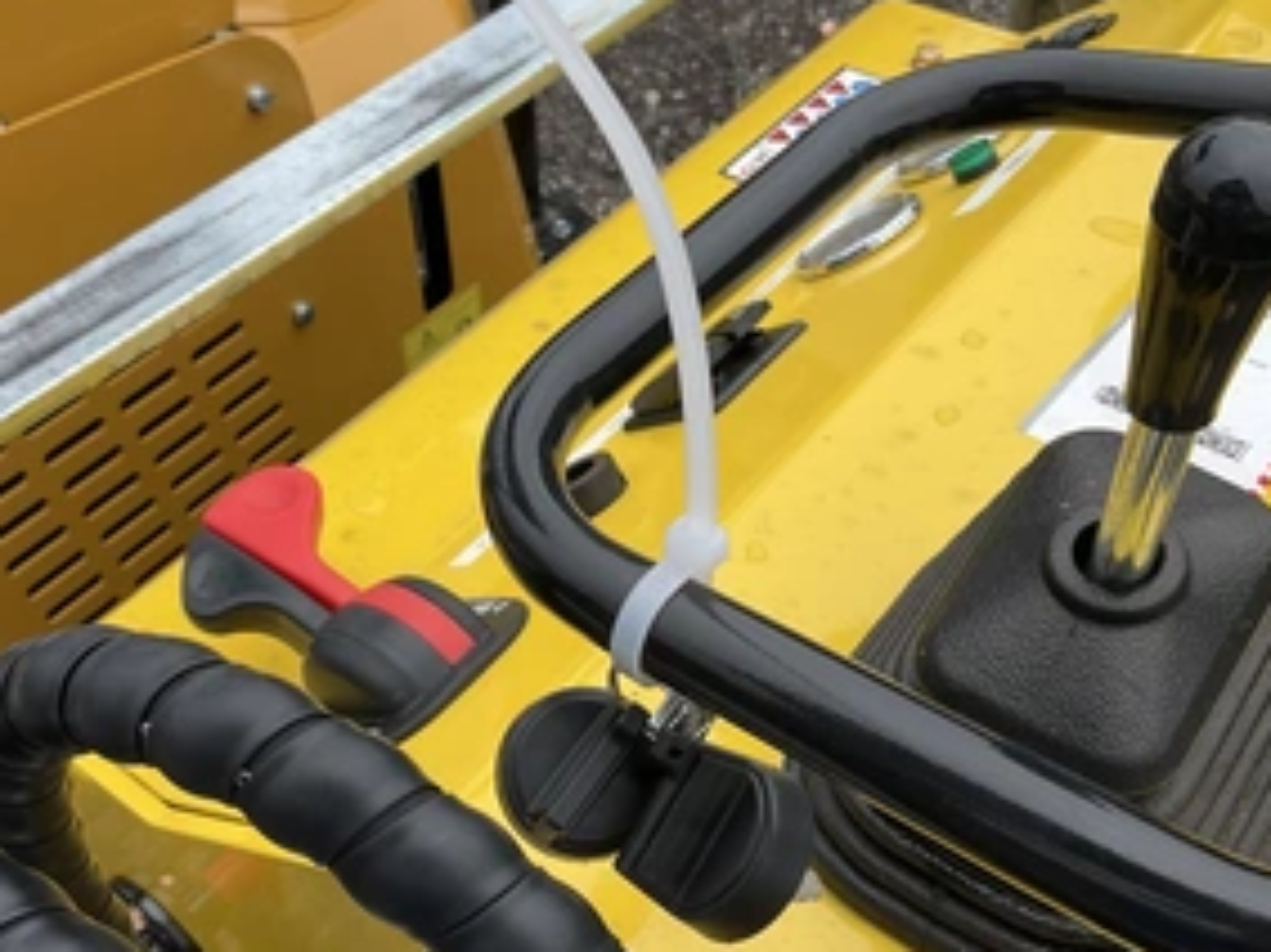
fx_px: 1505
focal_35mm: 41
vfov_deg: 35.1
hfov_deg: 45.7
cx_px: 566
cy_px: 534
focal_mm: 3
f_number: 1.8
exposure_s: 1/534
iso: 25
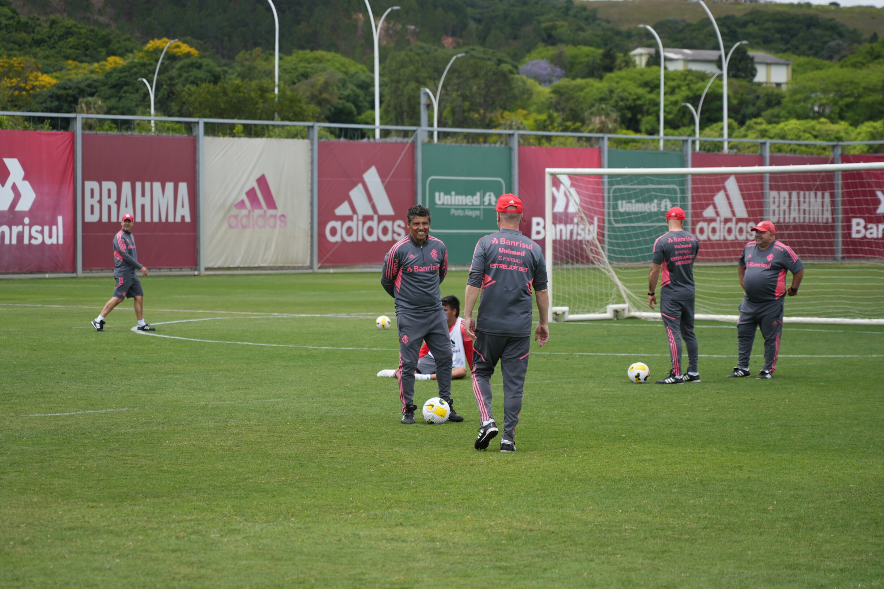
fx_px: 2701
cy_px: 304
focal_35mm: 110
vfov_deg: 12.5
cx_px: 425
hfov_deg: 18.6
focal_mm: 105
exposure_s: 1/500
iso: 100
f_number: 4
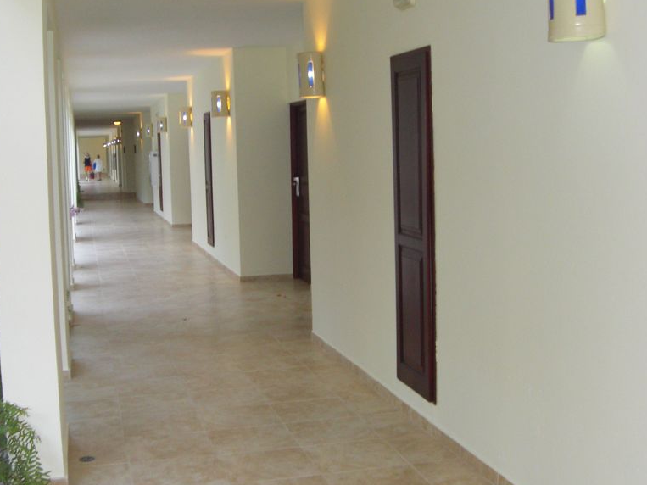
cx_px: 299
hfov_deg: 37.5
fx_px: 953
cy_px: 220
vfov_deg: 28.5
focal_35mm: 51
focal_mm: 6.2
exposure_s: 1/60
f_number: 2.7
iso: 200
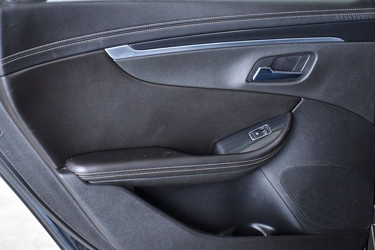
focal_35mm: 75
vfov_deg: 18.2
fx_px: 781
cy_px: 125
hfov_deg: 27.0
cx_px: 188
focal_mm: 50
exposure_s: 1/200
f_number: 4.8
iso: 2500
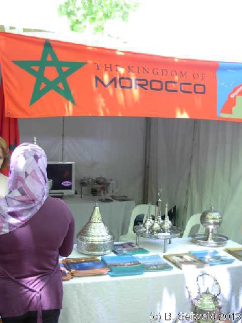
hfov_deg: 37.7
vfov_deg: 49.0
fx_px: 354
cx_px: 121
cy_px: 162
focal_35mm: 38
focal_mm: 6.3
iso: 79
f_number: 2.9
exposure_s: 1/26.1
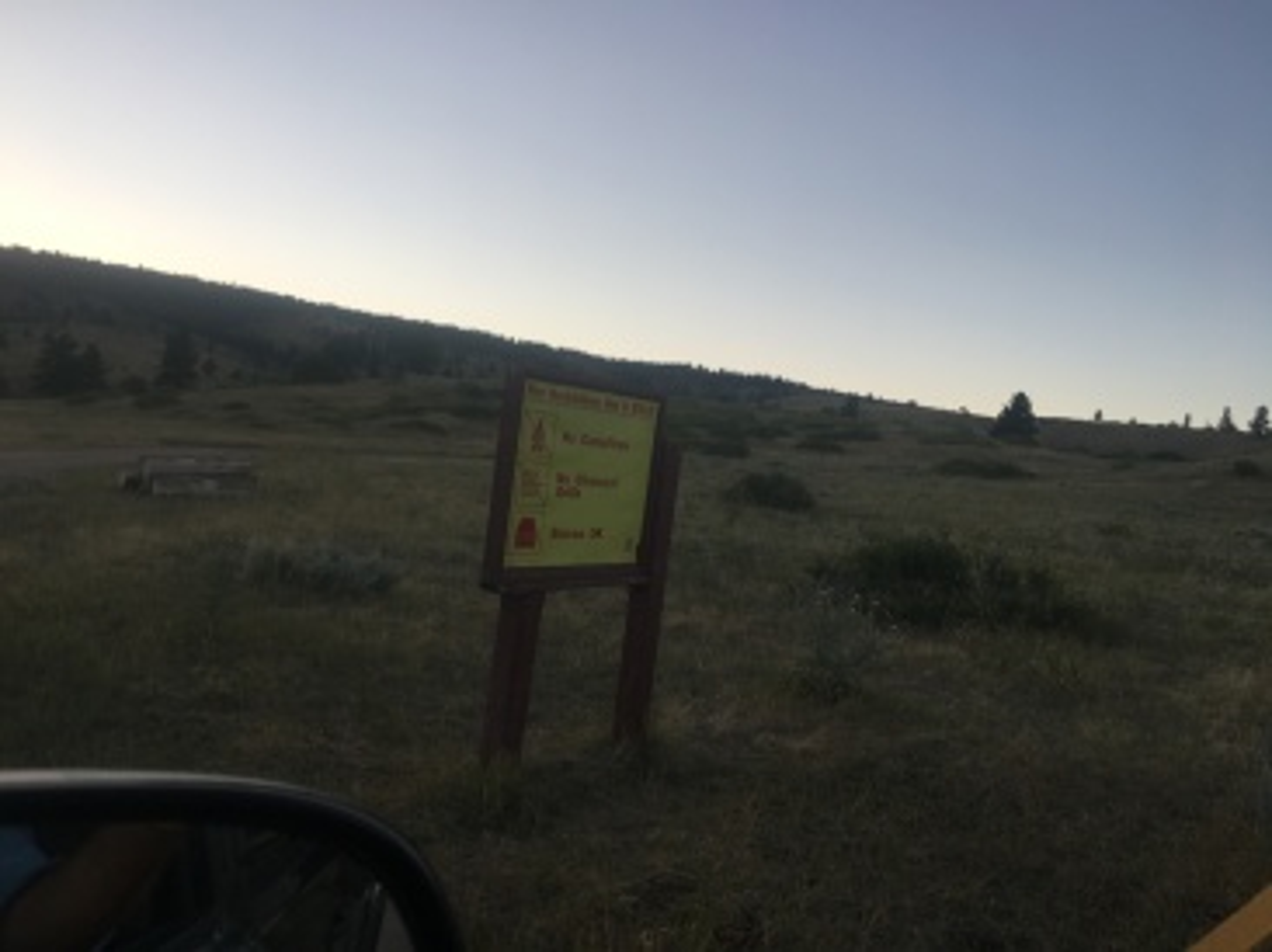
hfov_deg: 61.7
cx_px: 636
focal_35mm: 29
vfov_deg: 48.2
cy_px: 476
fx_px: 1065
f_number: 2.2
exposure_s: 1/265
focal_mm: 4.15
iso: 25
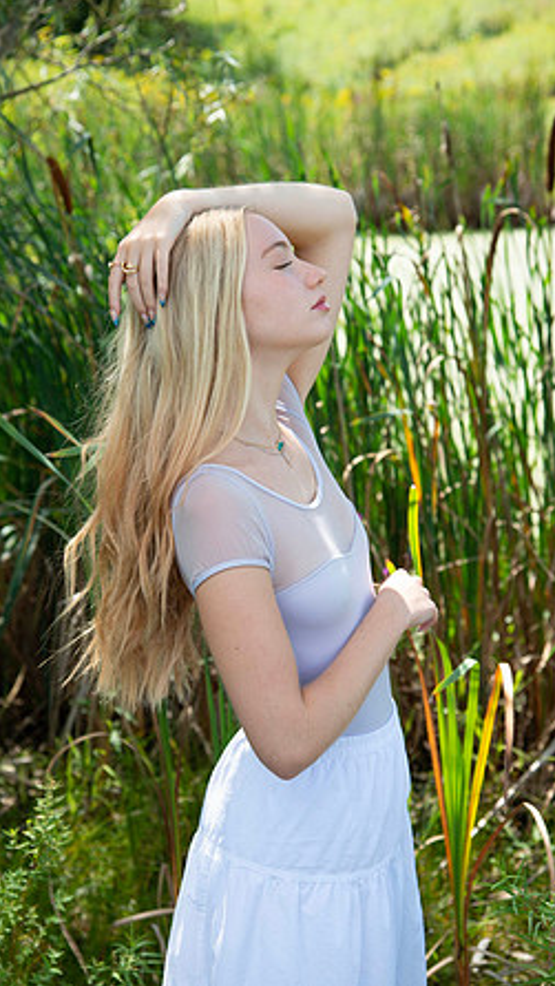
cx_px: 276
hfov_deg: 16.3
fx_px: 1935
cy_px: 491
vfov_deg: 28.6
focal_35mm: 74
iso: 160
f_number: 5.6
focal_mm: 70
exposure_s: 1/250
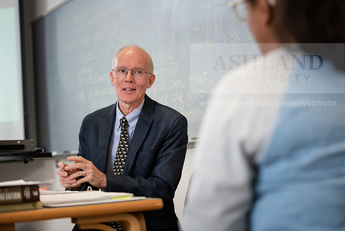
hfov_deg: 28.8
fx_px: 671
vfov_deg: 19.5
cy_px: 116
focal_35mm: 70
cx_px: 172
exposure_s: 1/200
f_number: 3.2
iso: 800
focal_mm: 70
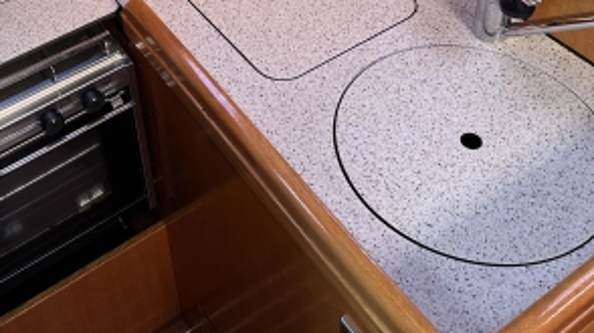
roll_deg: +6.2
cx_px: 186
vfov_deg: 22.3
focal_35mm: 49
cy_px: -76
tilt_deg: -34.1
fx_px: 771
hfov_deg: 41.4
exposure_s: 1/75
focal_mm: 6.86
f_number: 1.78
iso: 250
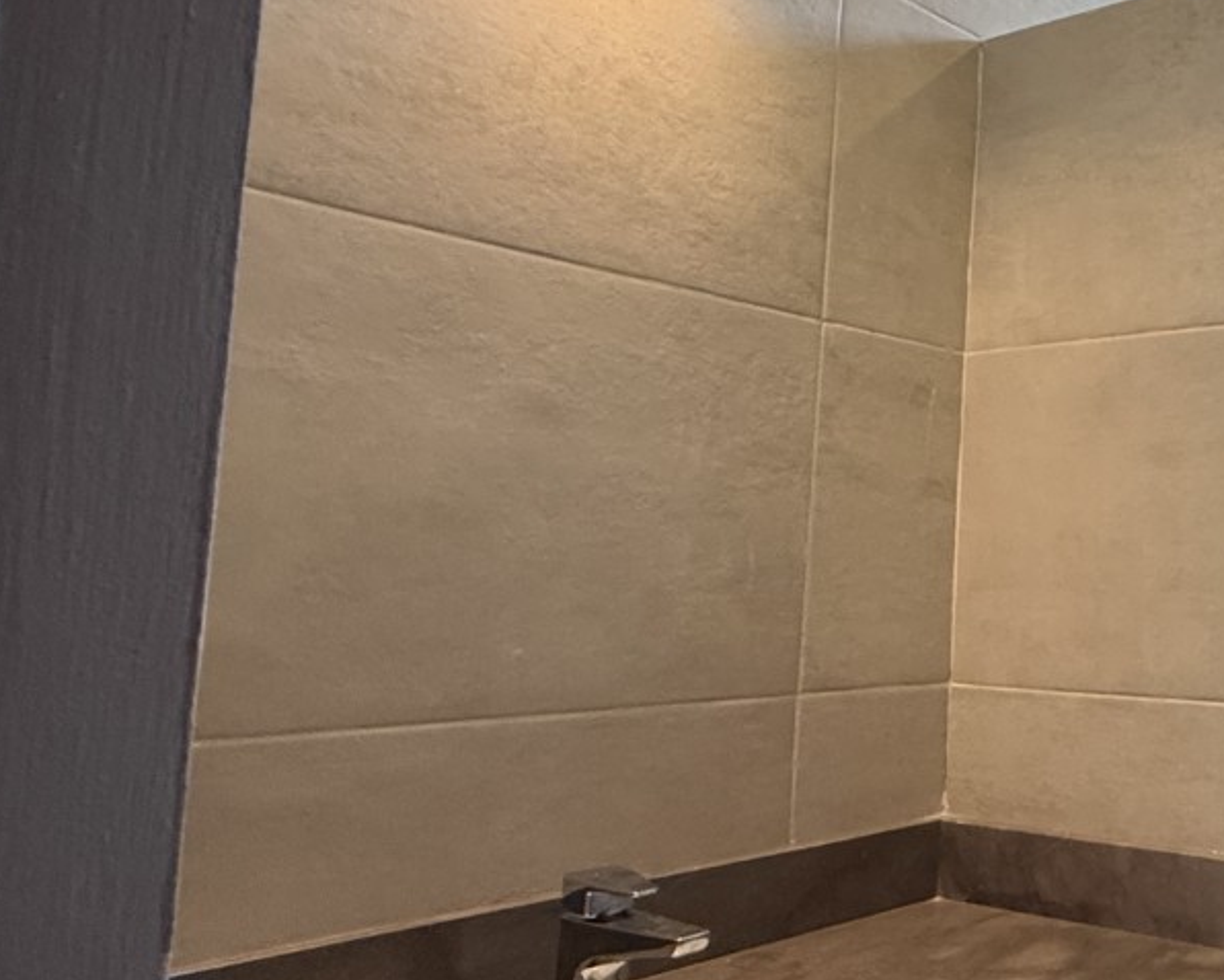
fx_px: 1196
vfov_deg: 44.6
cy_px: 485
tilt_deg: +5.5
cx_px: 1417
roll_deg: -0.4
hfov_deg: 40.7
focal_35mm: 33
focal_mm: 2.22
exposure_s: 1/69
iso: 320
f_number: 2.2
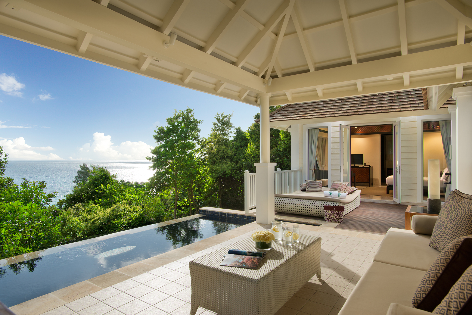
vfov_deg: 57.3
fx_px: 289
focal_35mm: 22
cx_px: 236
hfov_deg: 78.6
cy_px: 158
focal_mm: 22
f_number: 11
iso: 100
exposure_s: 1/160
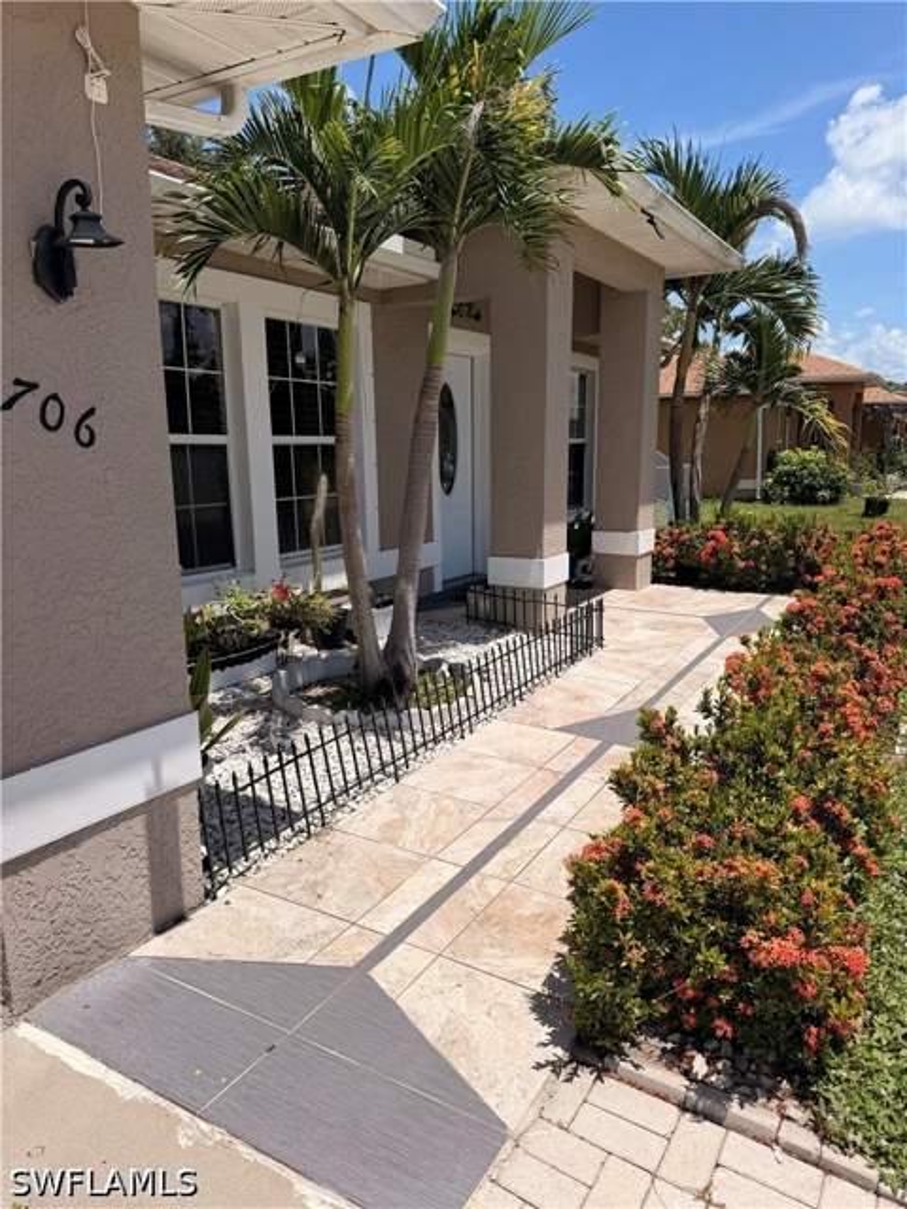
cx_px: 454
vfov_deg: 71.6
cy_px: 604
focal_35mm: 24
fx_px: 838
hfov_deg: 56.8
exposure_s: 1/7353
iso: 80
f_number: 1.78
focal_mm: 6.76
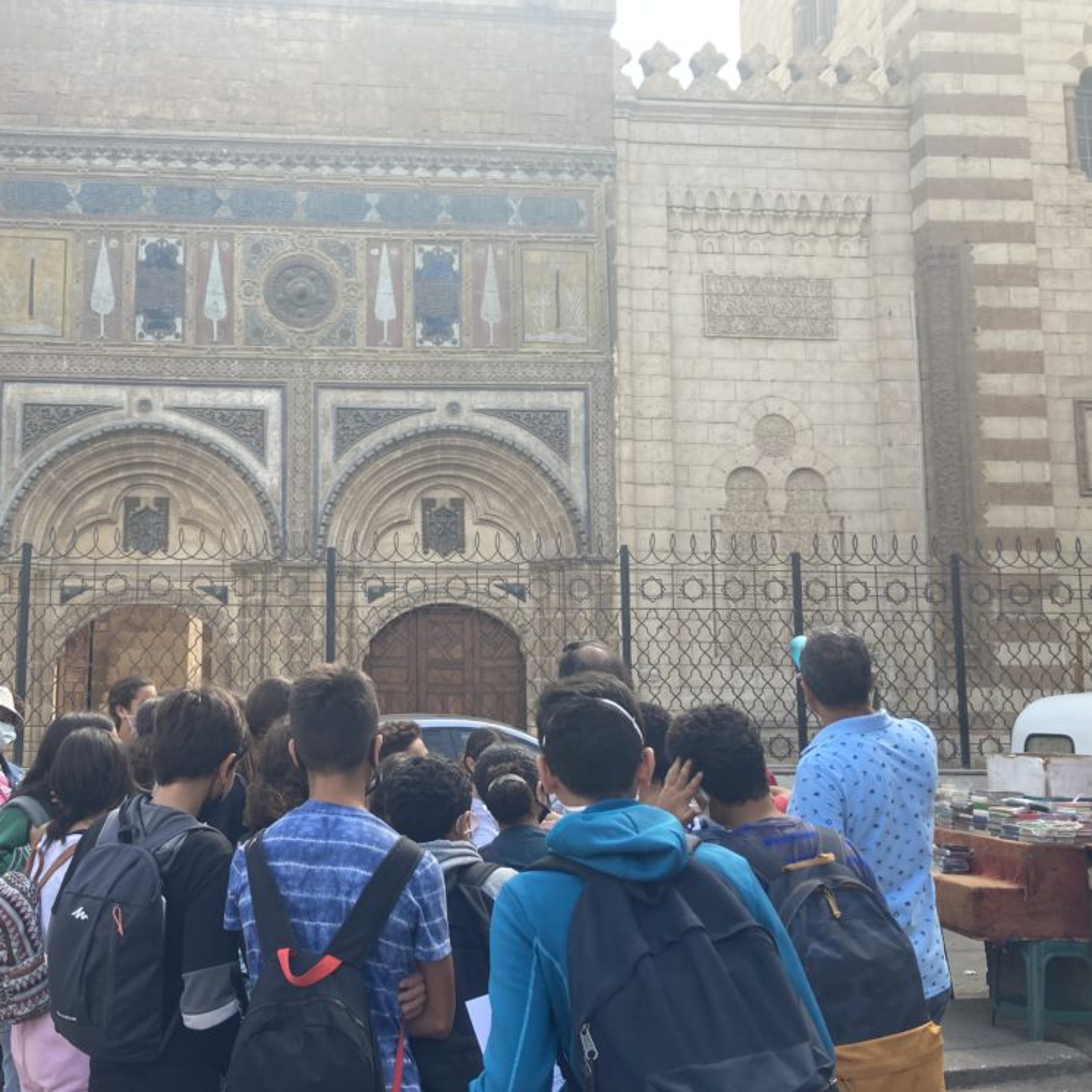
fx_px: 1213
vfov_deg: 48.4
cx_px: 381
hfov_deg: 47.8
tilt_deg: +7.6
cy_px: 558
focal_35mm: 34
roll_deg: -0.7
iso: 20
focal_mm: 3.99
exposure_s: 1/410
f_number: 1.8
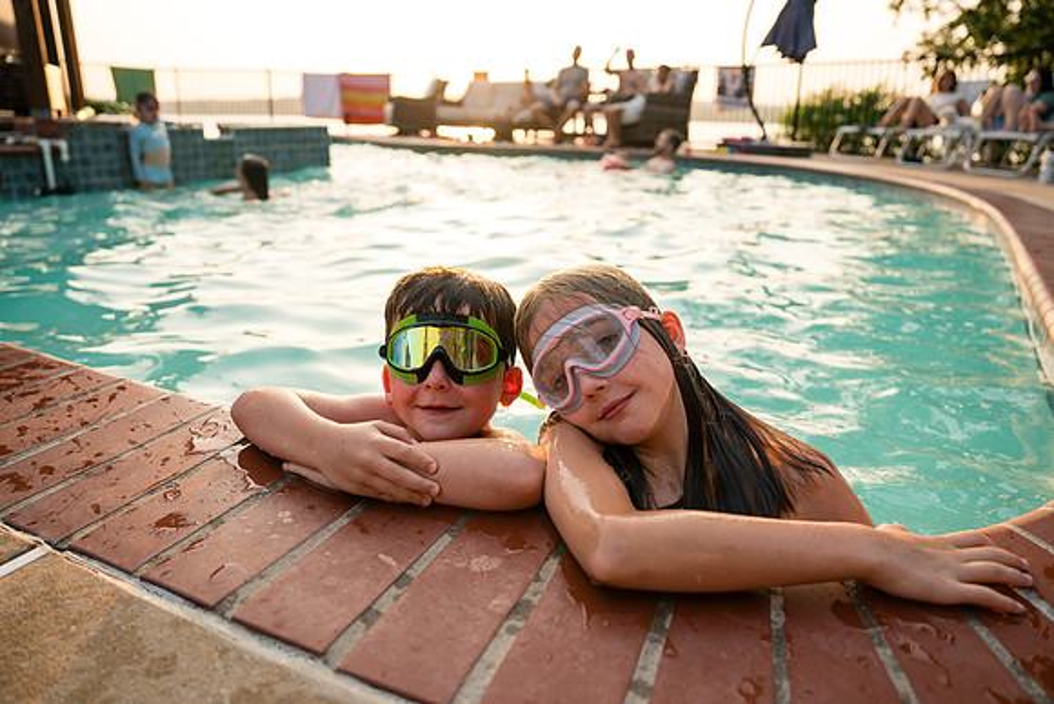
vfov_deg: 53.2
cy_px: 352
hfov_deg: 73.7
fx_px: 703
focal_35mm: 24
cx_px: 527
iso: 250
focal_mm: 24
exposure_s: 1/640
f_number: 2.8
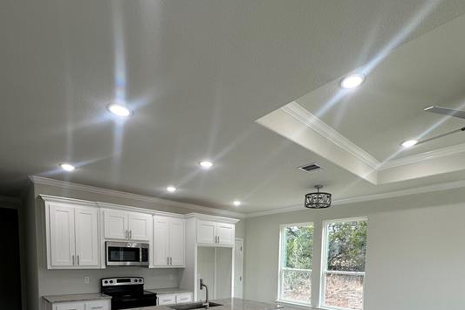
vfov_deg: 52.4
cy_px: 278
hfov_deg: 81.2
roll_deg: -0.7
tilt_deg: -1.6
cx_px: 236
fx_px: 271
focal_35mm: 21
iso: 64
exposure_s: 1/120
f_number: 2.2
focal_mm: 2.22
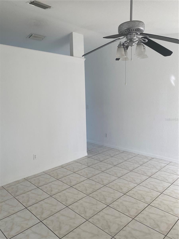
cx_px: 90
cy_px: 120
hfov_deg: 53.1
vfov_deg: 67.3
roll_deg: +2.3
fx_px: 179
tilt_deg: -5.0
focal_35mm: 26
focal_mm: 4.25
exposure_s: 1/121
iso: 80
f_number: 1.8
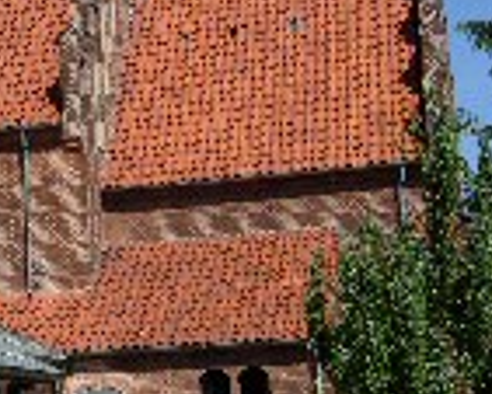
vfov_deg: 14.5
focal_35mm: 106
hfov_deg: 16.8
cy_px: 197
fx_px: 1545
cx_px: -197
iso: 50
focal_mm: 7.5
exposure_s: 1/373
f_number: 6.1
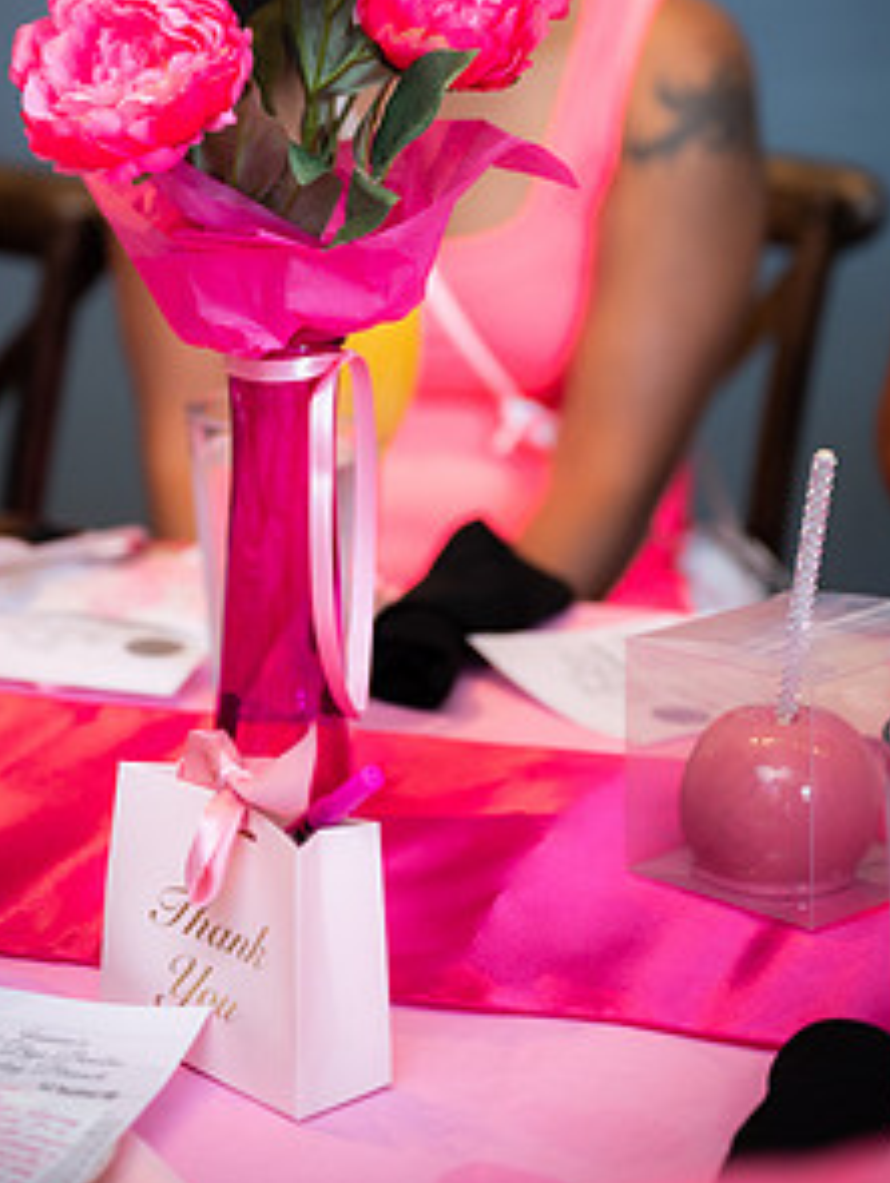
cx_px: 323
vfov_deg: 19.9
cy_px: 317
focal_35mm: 98
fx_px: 3352
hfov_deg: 15.1
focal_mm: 67
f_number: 2.8
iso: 1000
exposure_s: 1/200
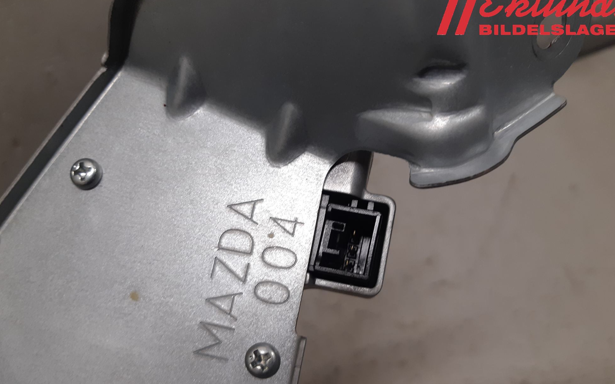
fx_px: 486
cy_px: 224
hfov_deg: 64.6
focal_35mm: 29
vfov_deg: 43.0
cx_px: 307
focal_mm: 3.93
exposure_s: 1/50
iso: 64
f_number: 1.7
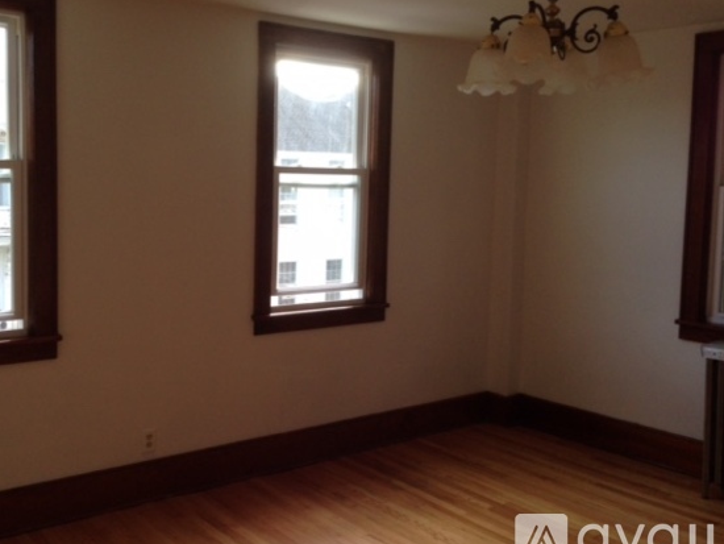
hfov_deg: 46.5
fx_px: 837
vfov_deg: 35.9
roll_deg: -2.1
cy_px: 237
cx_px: 289
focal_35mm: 40
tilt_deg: -2.8
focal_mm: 4.12
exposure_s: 1/120
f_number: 2.4
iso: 80
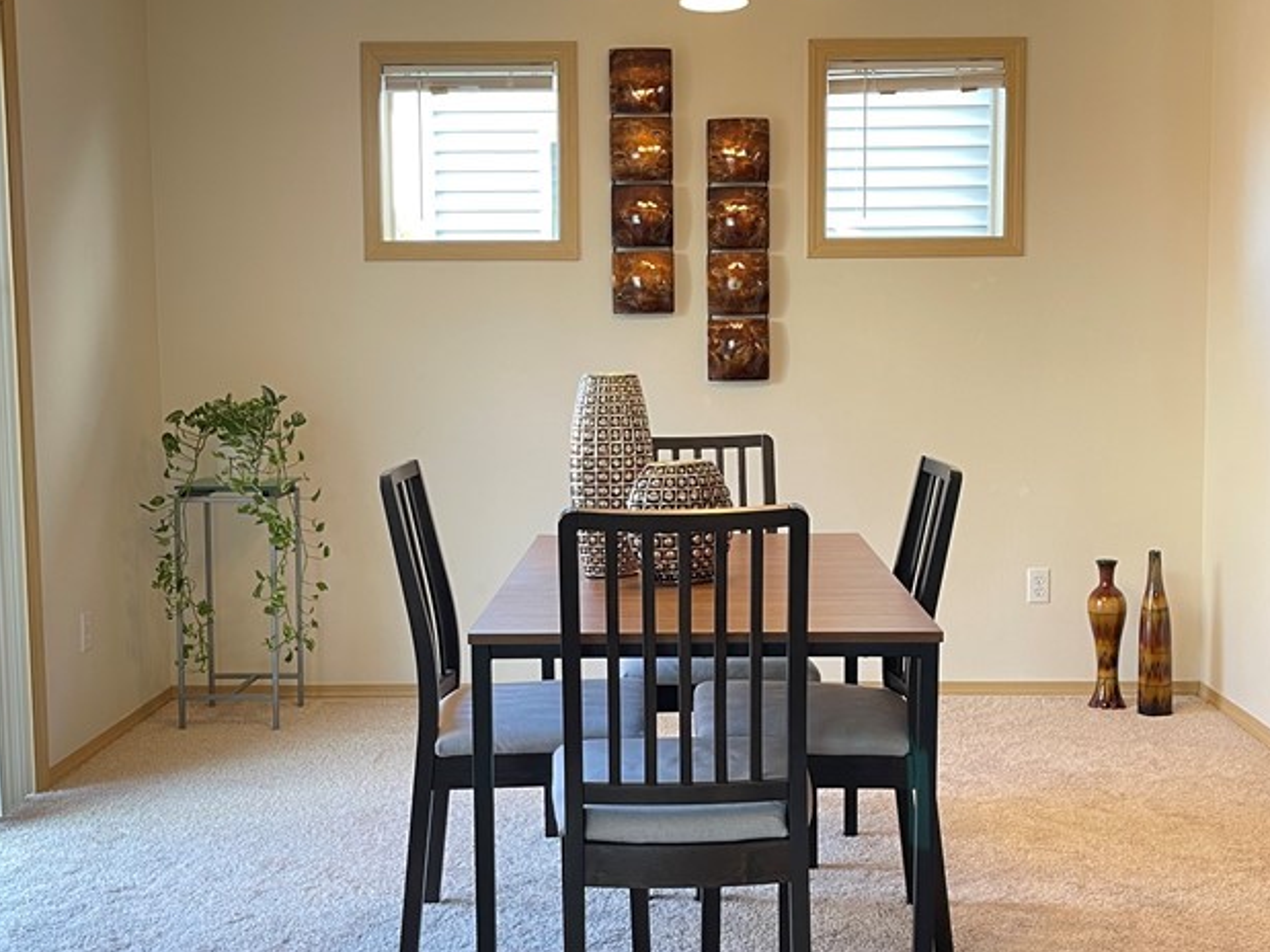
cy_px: 460
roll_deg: +0.3
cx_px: 659
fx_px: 1577
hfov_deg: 43.9
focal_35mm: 43
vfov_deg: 33.6
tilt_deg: -5.5
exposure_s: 1/60
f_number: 1.6
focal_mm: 5.1
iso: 125
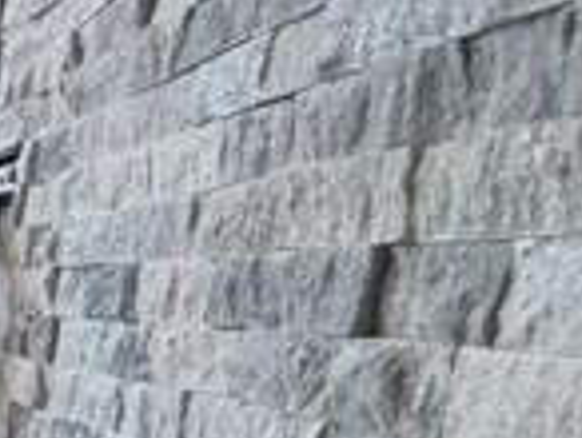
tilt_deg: -6.6
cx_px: -1319
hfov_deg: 10.4
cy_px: 502
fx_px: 1650
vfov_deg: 14.7
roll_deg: -0.2
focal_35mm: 98
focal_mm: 2.22
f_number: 2.2
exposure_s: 1/120
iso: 160
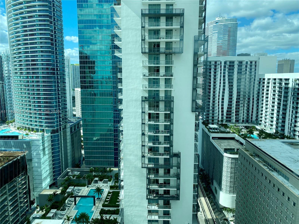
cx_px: 150
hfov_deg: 67.3
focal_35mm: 26
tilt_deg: -7.3
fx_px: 225
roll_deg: -1.0
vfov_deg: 53.1
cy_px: 112
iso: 32
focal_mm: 4.25
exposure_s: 1/1608
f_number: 1.8
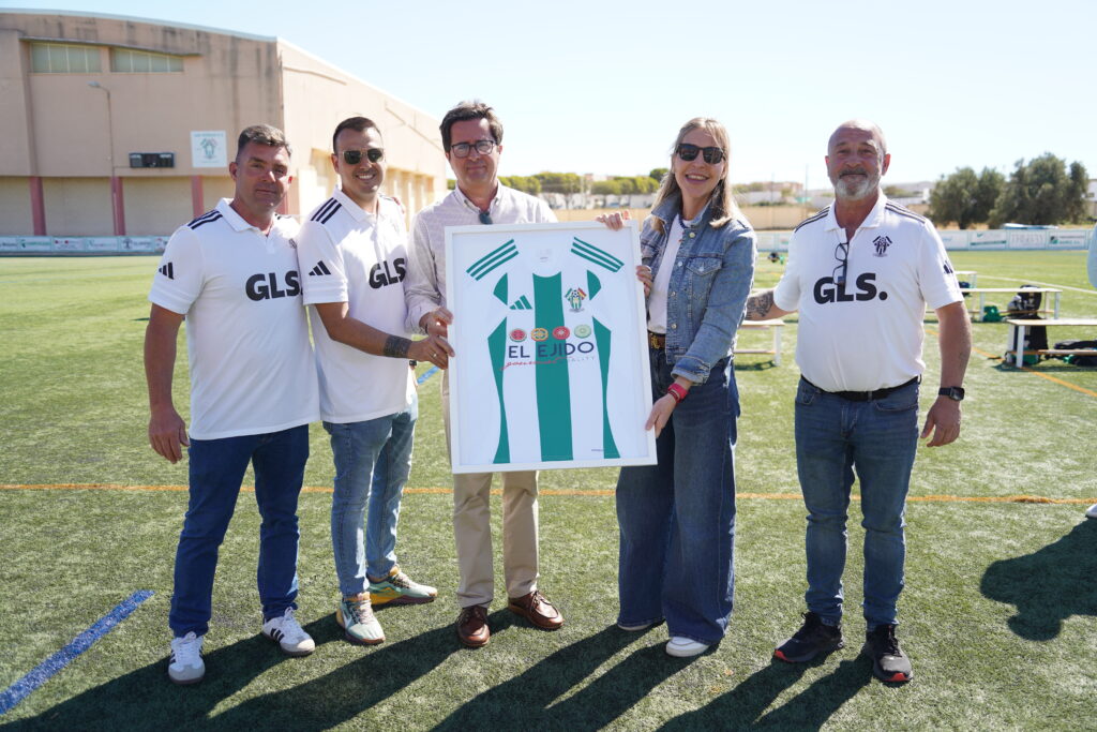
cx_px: 548
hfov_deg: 57.2
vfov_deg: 40.0
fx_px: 1006
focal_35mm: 33
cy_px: 366
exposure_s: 1/500
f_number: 3.2
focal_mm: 33
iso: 100
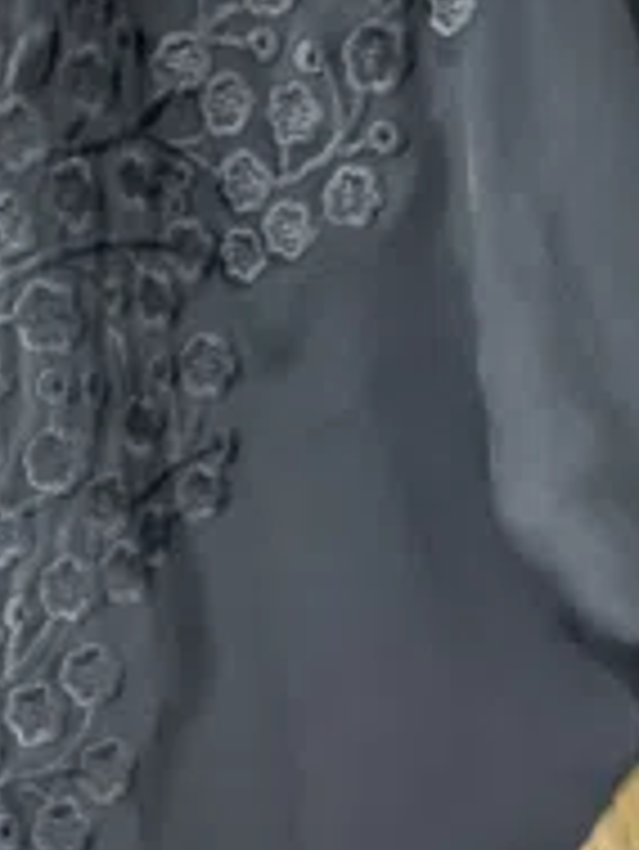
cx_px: 225
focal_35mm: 53
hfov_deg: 27.4
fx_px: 1303
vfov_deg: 36.1
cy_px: 481
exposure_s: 1/15
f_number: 1.6
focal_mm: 5.1
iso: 1250
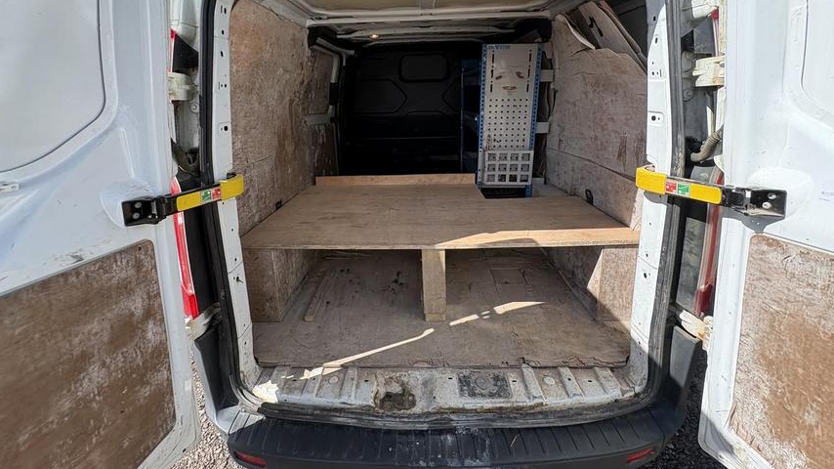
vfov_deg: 65.8
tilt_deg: -10.6
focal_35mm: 16
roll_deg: +4.9
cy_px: 168
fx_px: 354
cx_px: 408
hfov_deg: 99.4
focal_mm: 2.22
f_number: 2.2
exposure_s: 1/418
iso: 64
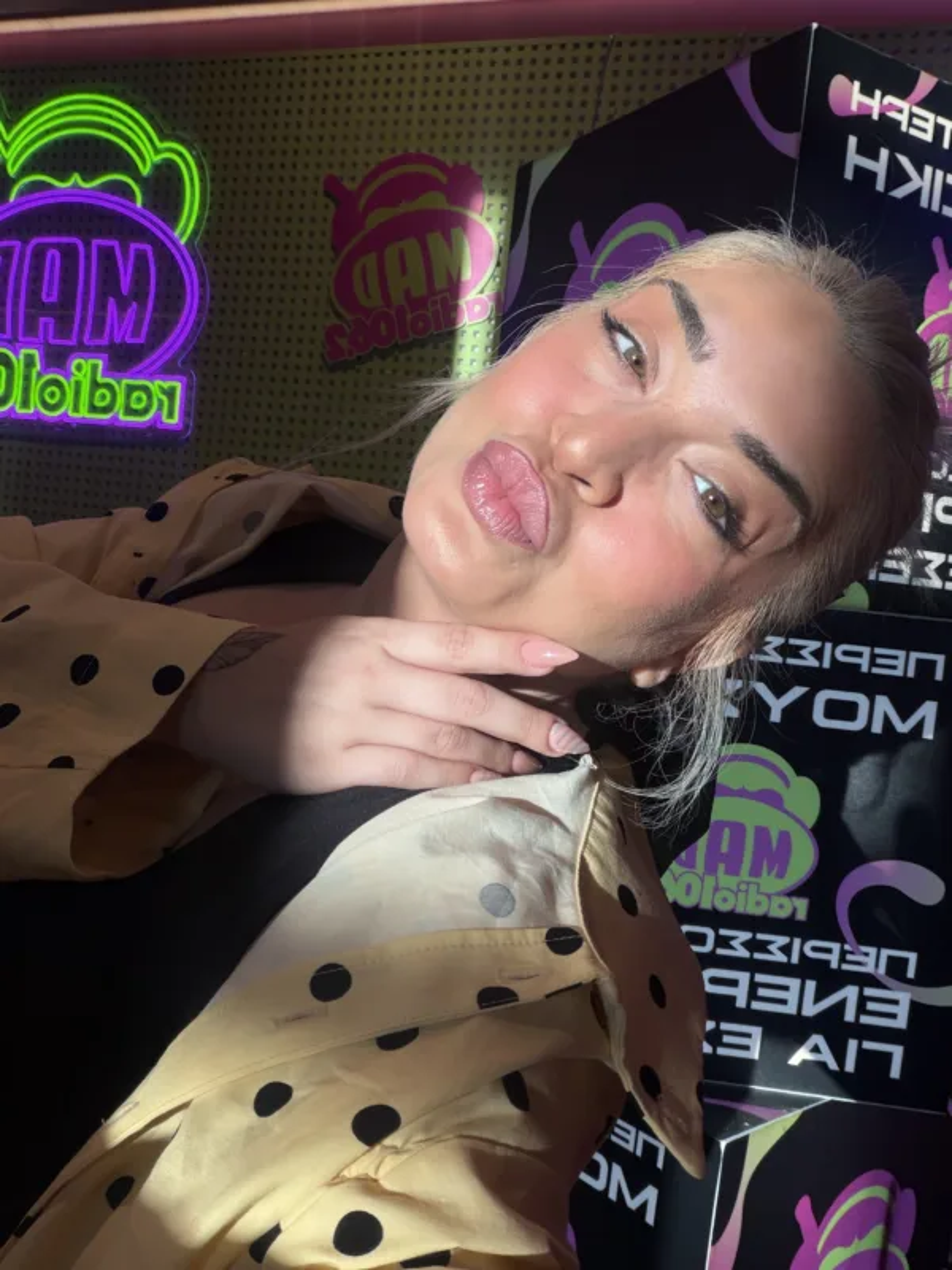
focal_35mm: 30
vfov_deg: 60.0
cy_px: 635
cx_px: 476
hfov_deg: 46.8
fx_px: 1100
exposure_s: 1/121
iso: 20
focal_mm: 2.71
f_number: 1.9
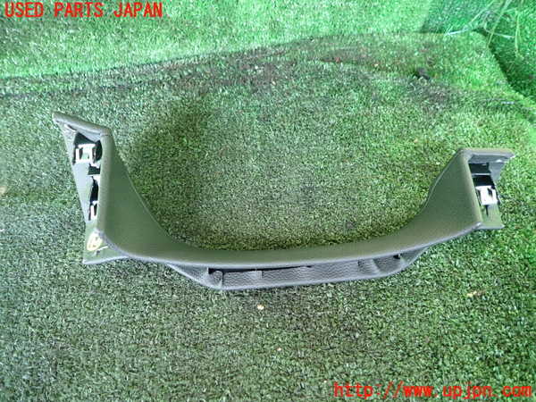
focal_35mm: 25
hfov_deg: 69.4
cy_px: 201
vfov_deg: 54.9
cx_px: 268
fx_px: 387
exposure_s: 1/50
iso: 200
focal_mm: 4.5
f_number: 2
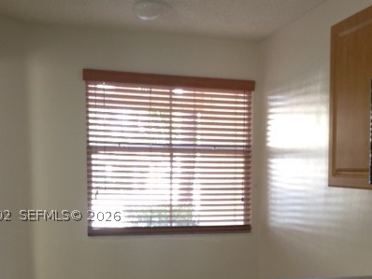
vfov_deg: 27.1
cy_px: 215
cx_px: 232
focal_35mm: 53
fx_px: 570
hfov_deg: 36.0
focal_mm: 4.13
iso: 80
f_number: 2.4
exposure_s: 1/24
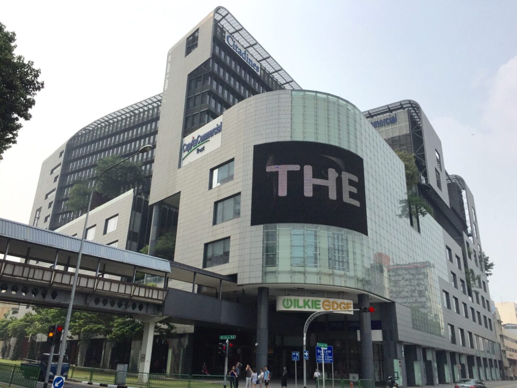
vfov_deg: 48.2
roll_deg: -3.1
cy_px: 194
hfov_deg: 61.7
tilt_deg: +20.8
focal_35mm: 29
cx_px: 258
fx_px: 433
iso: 32
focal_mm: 4.15
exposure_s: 1/4405
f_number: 2.2
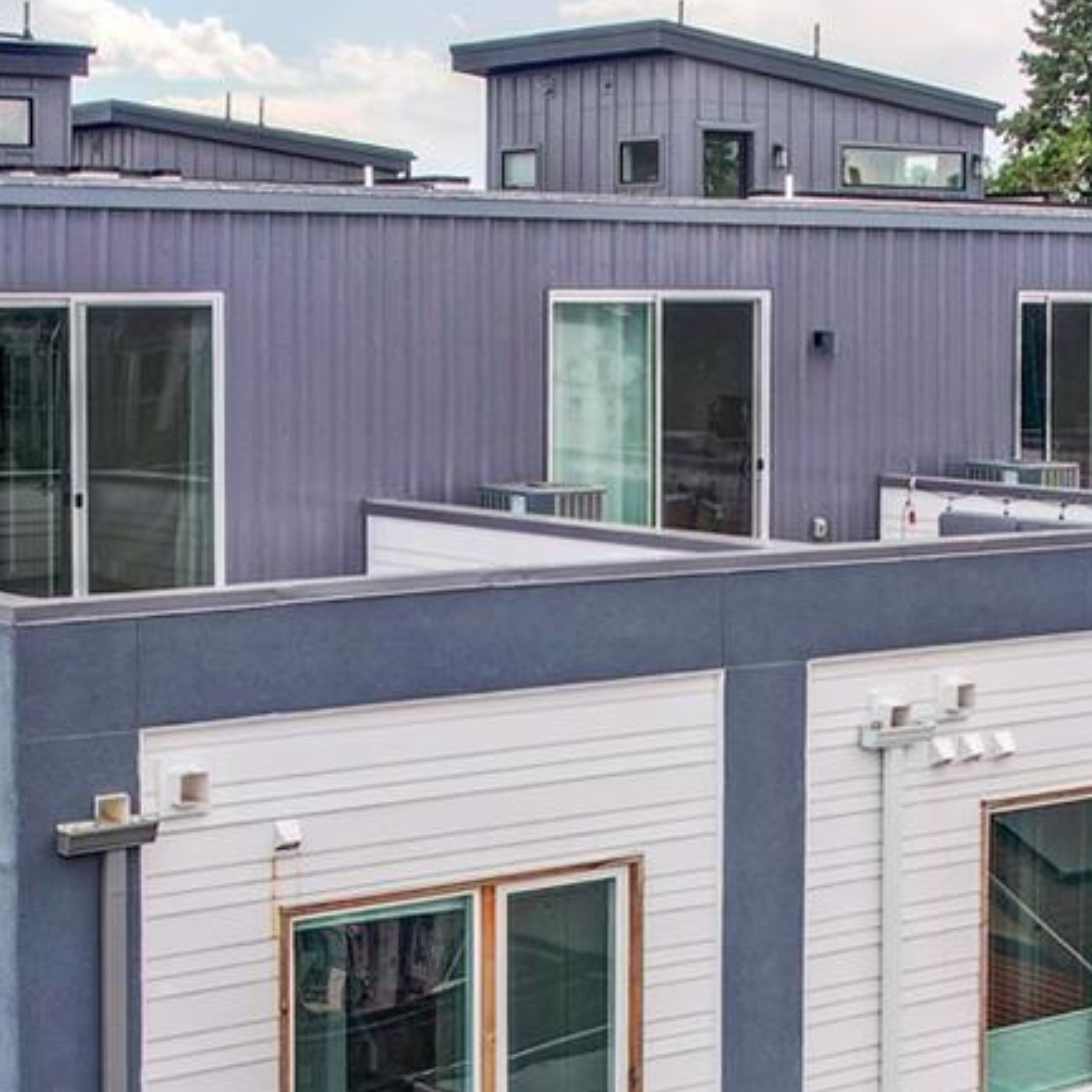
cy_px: 1120
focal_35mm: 69
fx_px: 2463
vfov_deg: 23.8
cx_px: 615
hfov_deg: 25.0
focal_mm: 8.4
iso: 100
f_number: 2.8
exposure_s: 1/60
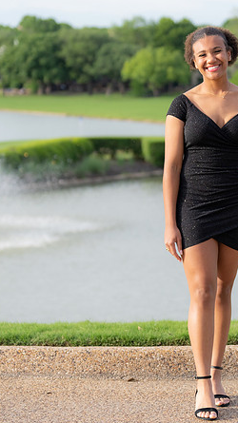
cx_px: 196
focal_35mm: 120
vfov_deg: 17.9
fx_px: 1348
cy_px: 221
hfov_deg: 10.1
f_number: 2.8
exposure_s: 1/4000
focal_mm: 70
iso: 500
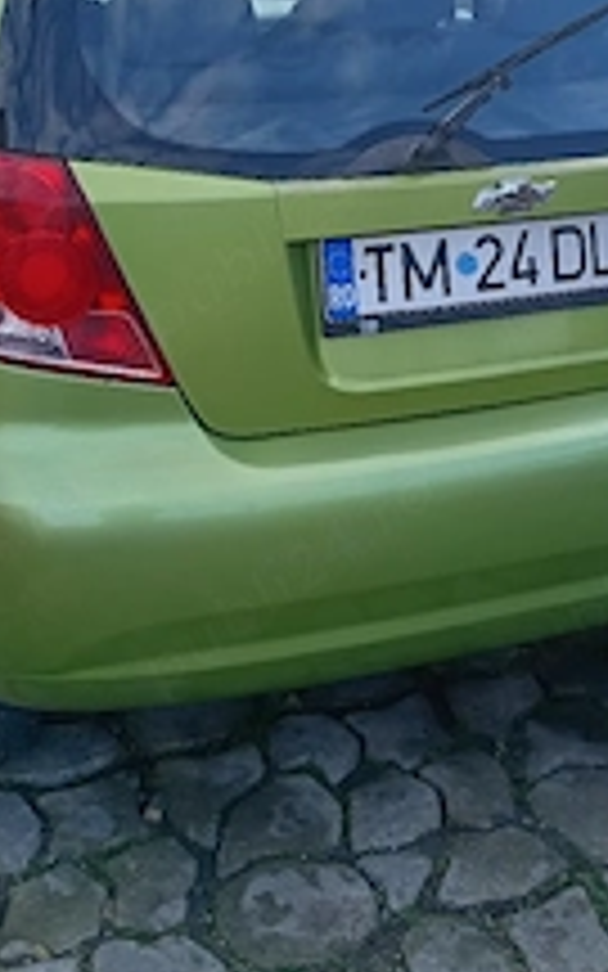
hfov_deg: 24.4
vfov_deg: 37.6
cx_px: 378
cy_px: 286
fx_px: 1405
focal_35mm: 53
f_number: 1.8
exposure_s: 1/149
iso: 100
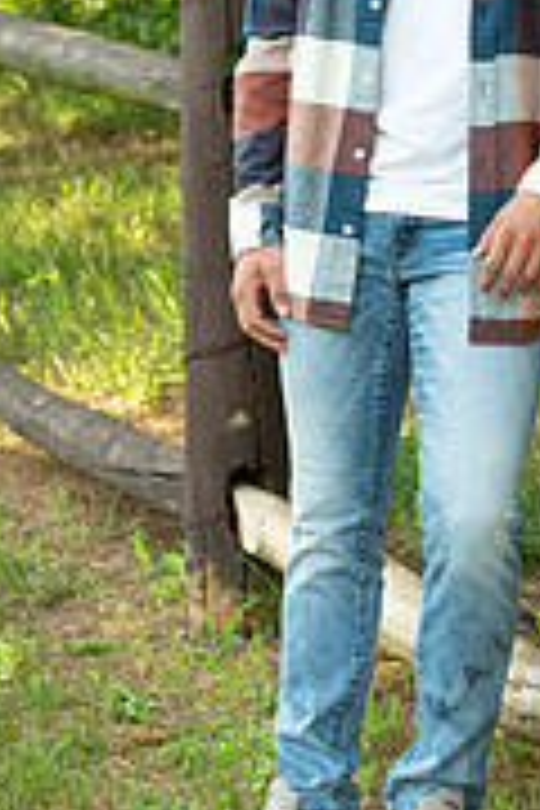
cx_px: 378
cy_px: 99
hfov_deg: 7.8
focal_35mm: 175
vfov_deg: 11.7
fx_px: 3937
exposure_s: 1/200
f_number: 5
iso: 400
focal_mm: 70
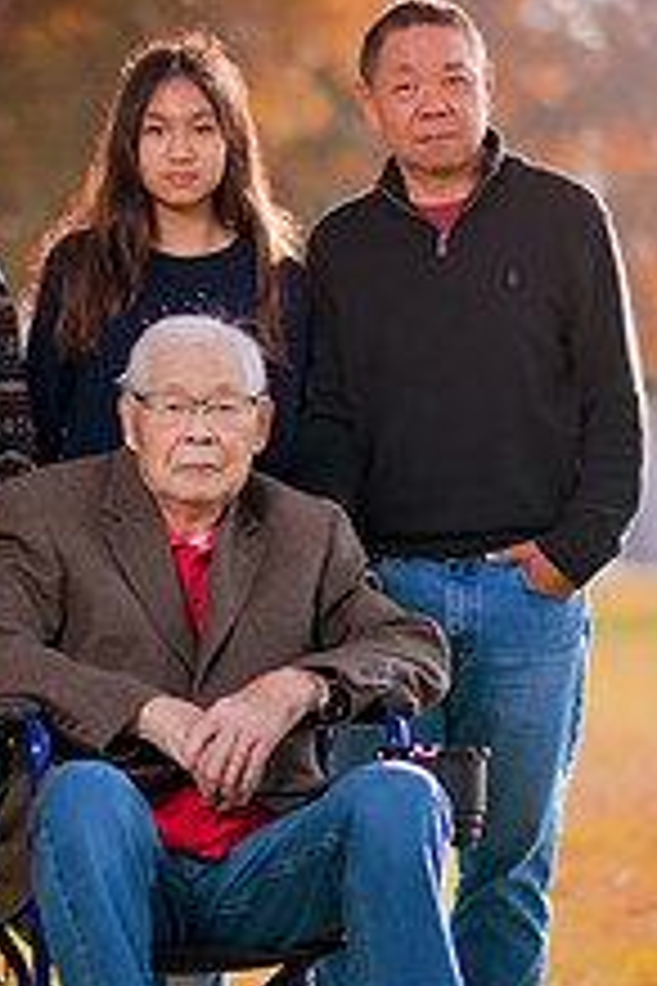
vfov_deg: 17.2
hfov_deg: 11.5
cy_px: 536
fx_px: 3257
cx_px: 180
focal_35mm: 119
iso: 80
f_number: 1.4
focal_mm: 58
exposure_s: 1/2000
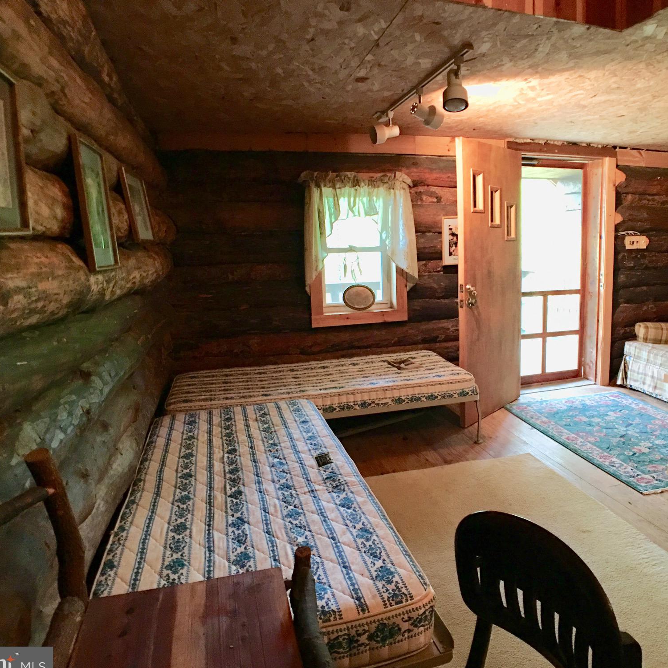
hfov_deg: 47.0
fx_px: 764
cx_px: 398
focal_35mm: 35
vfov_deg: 47.2
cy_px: 341
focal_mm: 4.15
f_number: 2.2
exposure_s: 1/8
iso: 100
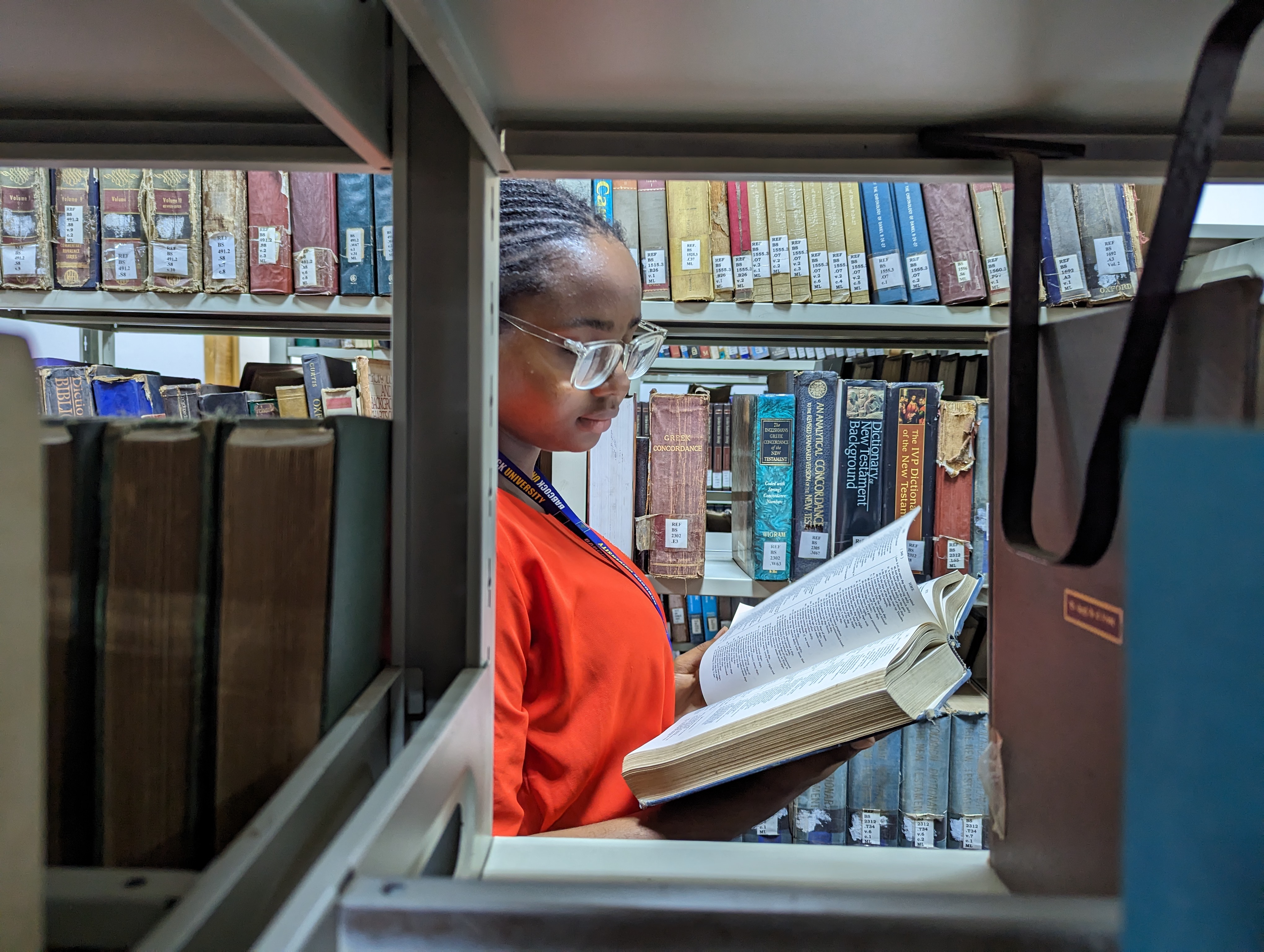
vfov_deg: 56.9
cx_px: 632
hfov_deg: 71.5
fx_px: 878
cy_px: 476
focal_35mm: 24
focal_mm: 6.81
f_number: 1.85
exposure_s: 1/87.2
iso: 335
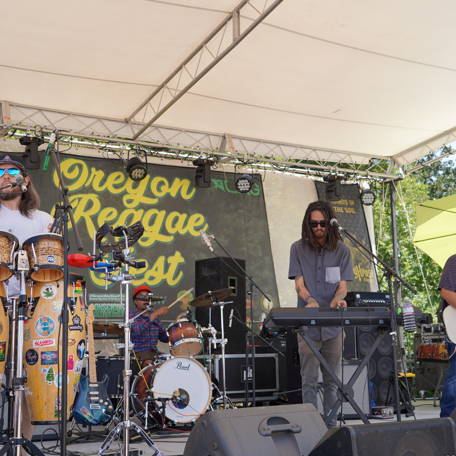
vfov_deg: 35.4
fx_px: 715
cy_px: 230
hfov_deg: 35.4
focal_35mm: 48
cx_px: 236
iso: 100
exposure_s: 1/250
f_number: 4
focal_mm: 37
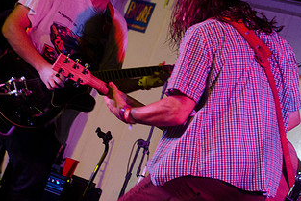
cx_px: 207
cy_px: 94
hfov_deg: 16.7
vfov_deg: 11.2
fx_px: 1020
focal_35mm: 122
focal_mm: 44
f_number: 2.8
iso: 2000
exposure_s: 1/125
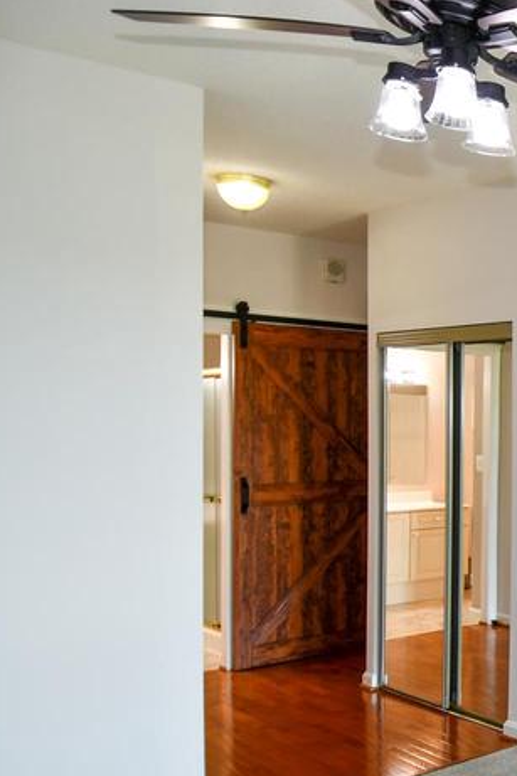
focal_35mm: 40
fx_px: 862
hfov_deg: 23.7
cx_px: 842
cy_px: 462
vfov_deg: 48.2
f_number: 4
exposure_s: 1/60
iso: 220
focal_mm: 12
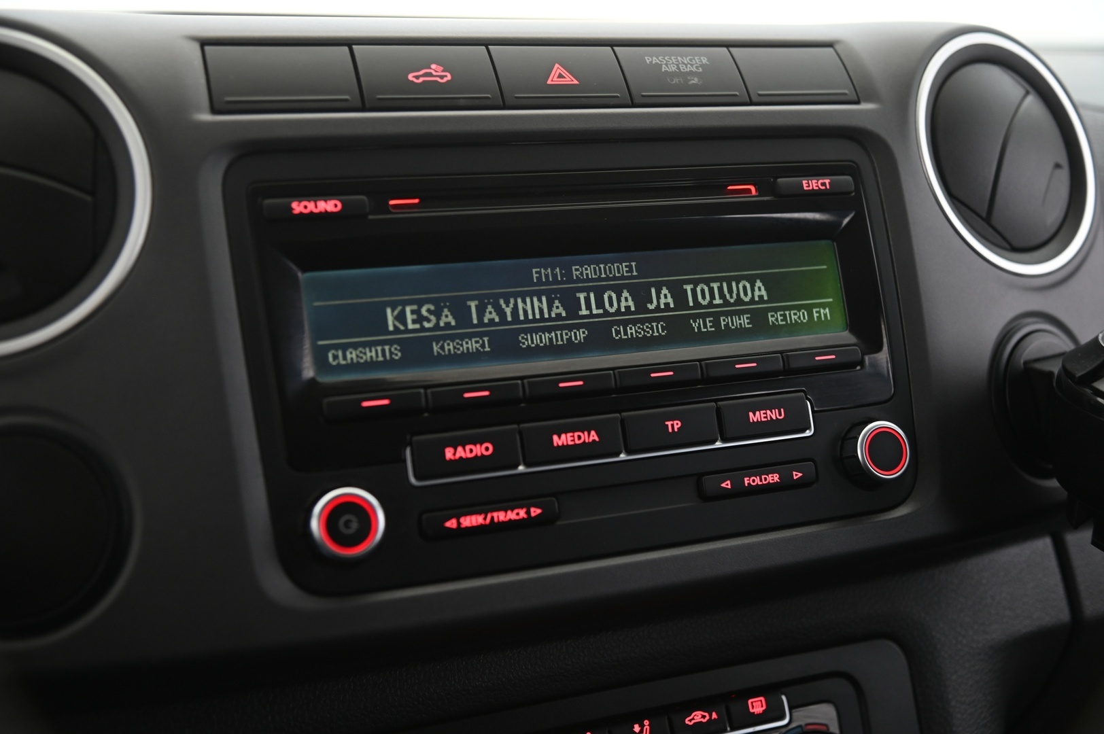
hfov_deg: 48.5
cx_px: 552
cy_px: 367
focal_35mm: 40
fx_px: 1226
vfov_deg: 33.3
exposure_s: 1/10
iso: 1000
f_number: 4
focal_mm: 40
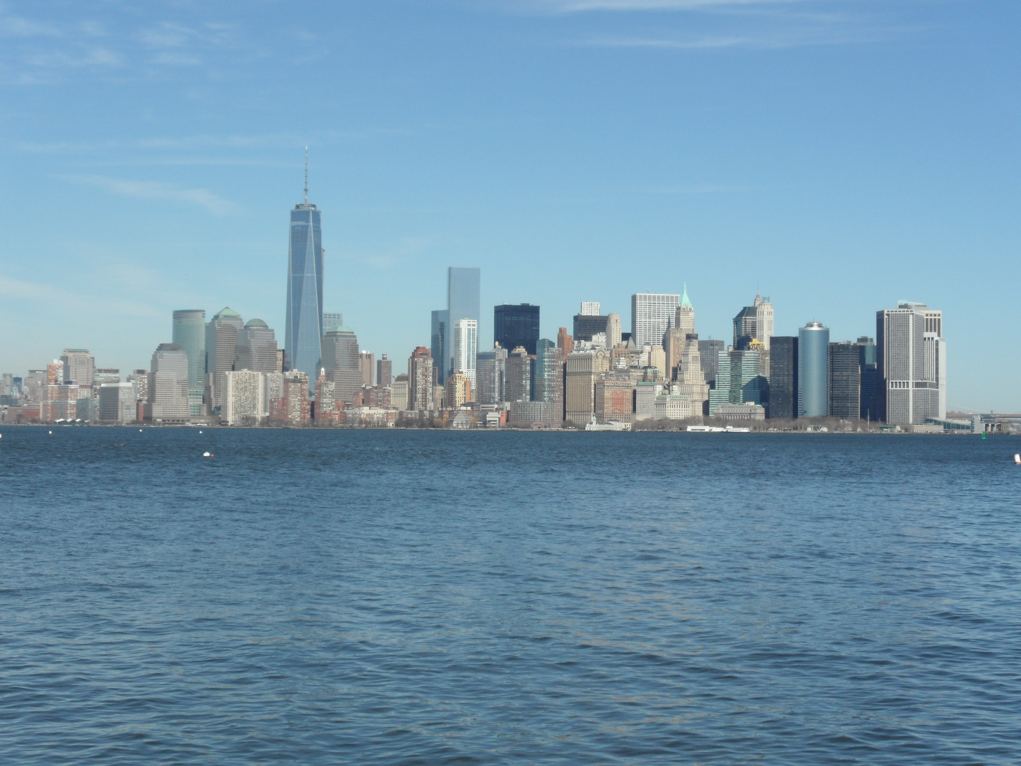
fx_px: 1770
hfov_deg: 32.2
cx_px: 510
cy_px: 383
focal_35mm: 60
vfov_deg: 24.4
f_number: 5.6
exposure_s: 1/750
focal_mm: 10.3
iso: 80
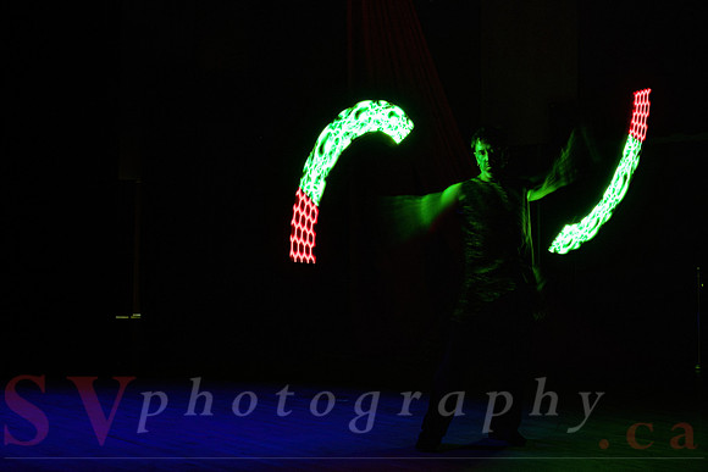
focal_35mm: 55
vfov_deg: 24.6
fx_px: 1081
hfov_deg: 36.2
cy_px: 189
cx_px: 317
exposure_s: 1/6
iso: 400
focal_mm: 37
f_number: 4
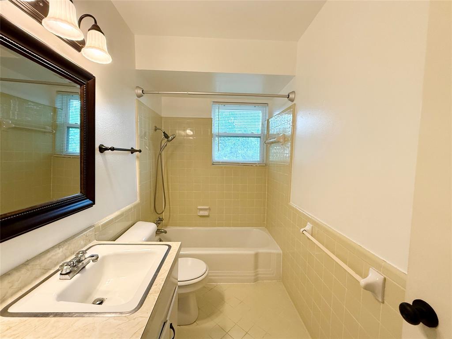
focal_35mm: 14
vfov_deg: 85.6
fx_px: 183
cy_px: 170
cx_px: 226
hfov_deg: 102.1
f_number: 2.2
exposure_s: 1/120
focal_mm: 2.22
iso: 250
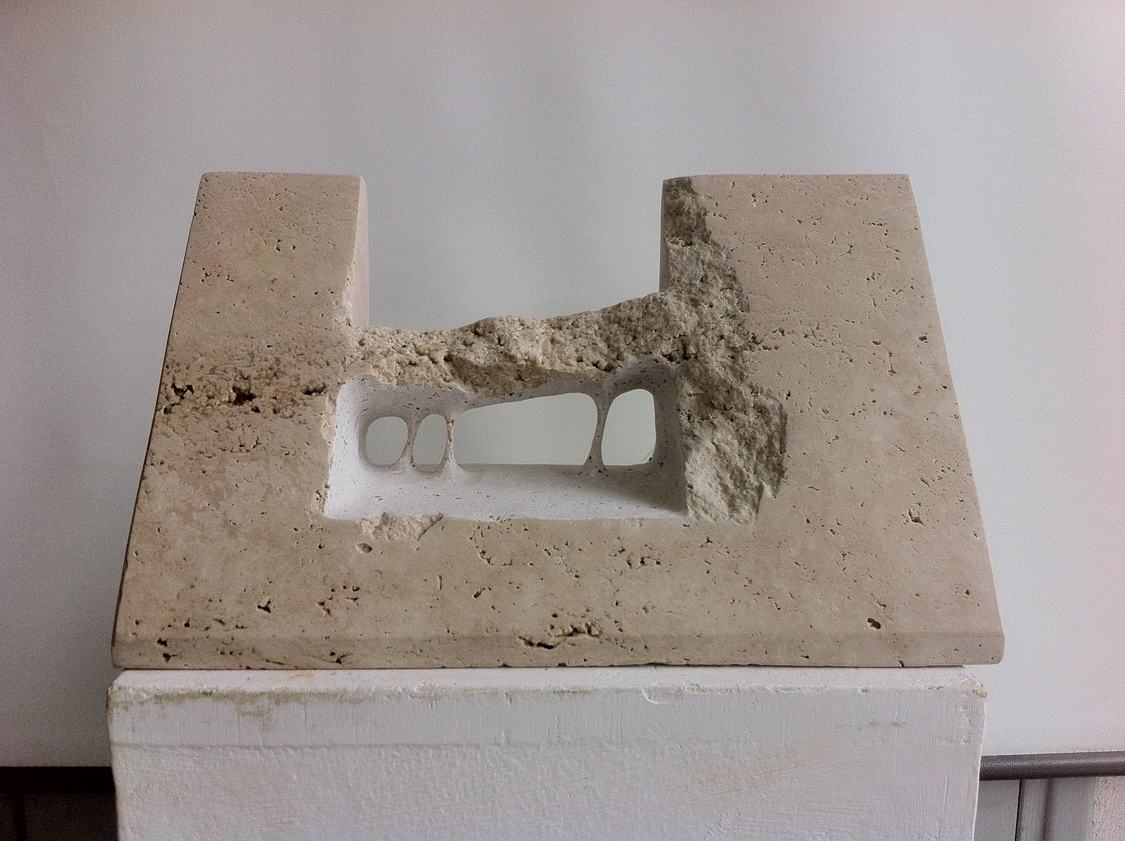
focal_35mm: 35
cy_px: 420
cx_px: 562
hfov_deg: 52.7
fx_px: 1136
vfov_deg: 40.6
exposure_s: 1/222
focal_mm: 3.85
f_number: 2.8
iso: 80
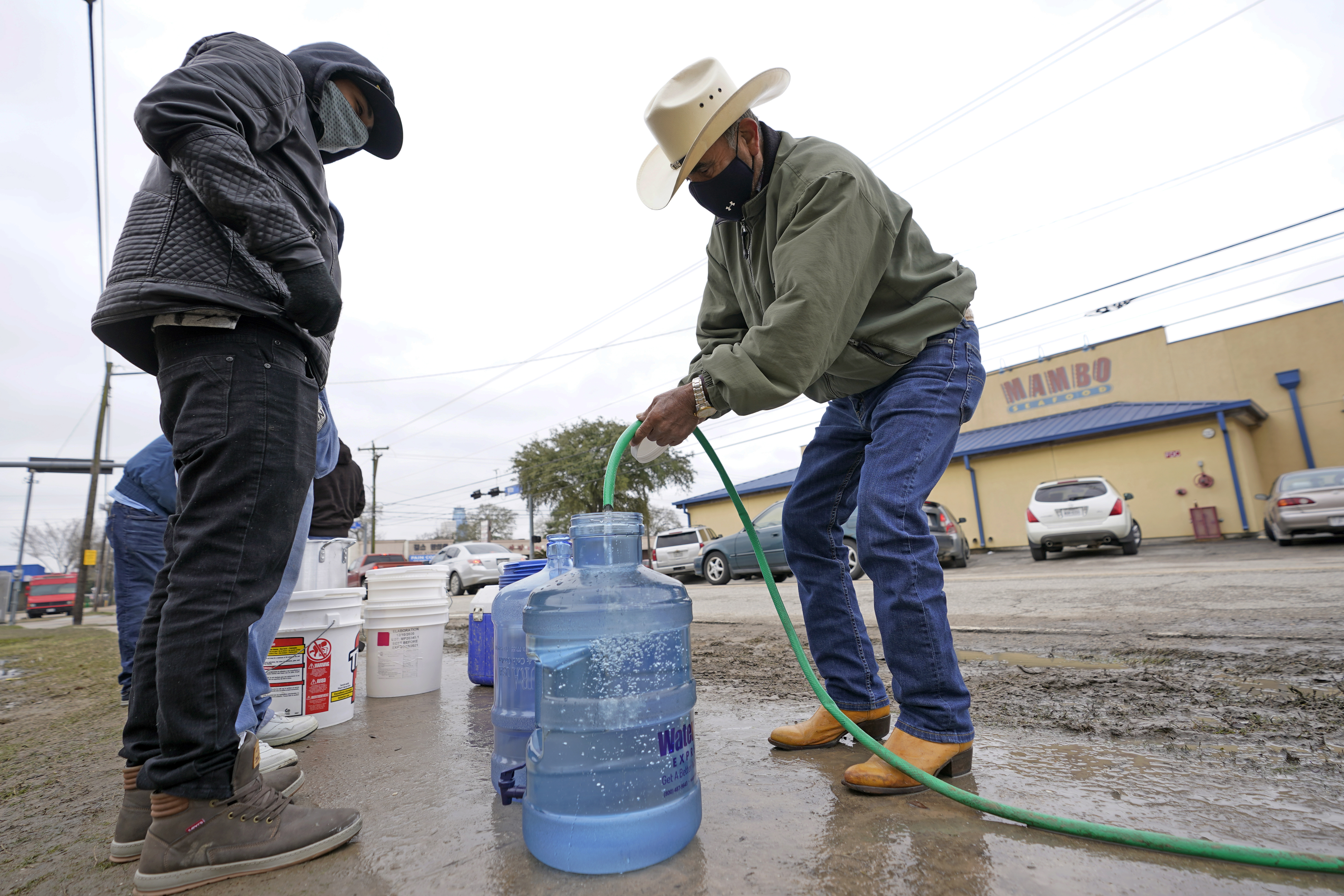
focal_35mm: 16
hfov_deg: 96.7
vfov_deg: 73.7
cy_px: 448
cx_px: 672
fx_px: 597
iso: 100
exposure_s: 1/200
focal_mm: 16
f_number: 3.5
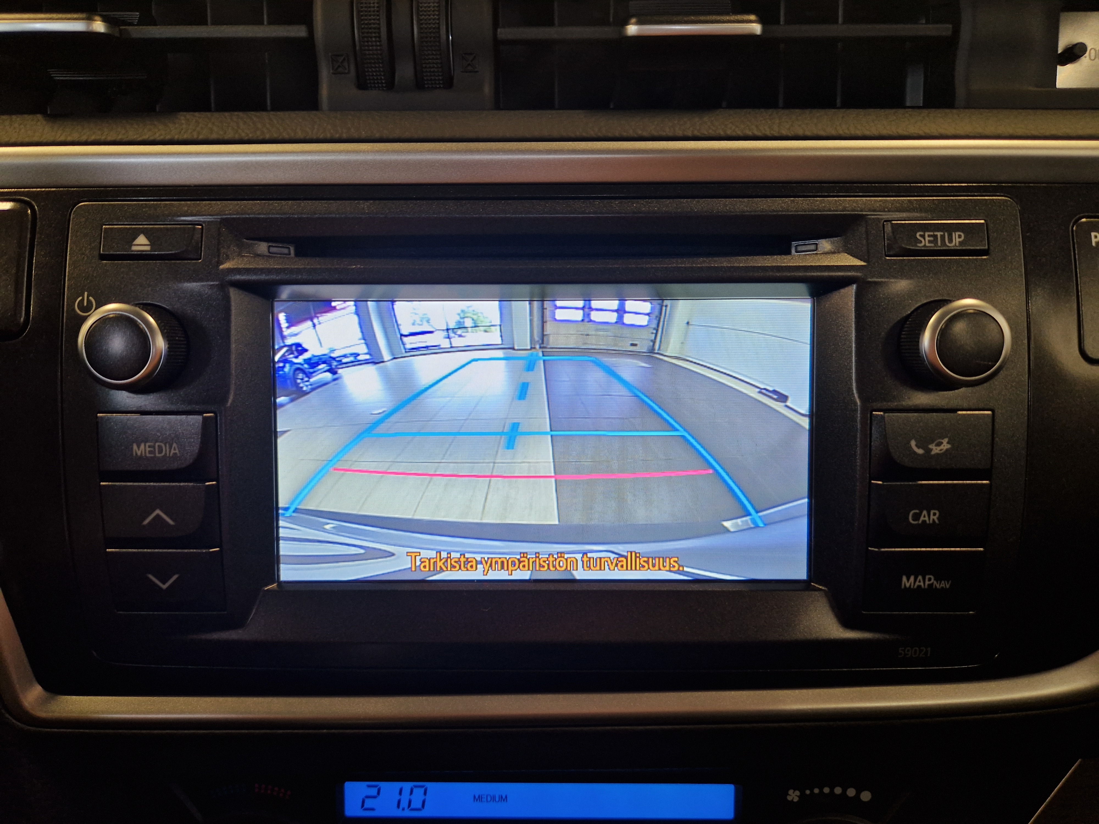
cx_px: 550
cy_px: 412
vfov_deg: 58.9
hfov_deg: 73.9
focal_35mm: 23
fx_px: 730
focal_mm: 5.4
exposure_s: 1/50
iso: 100
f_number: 1.8
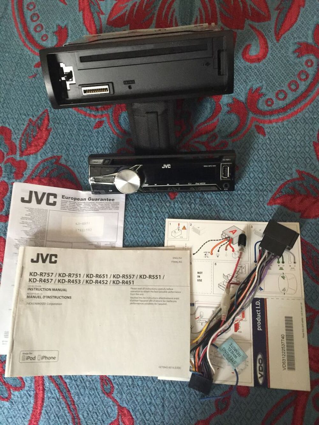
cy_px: 212
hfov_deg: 48.2
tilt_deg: -72.7
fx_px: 356
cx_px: 160
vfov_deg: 61.7
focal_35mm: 29
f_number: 2.2
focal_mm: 4.15
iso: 125
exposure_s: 1/8
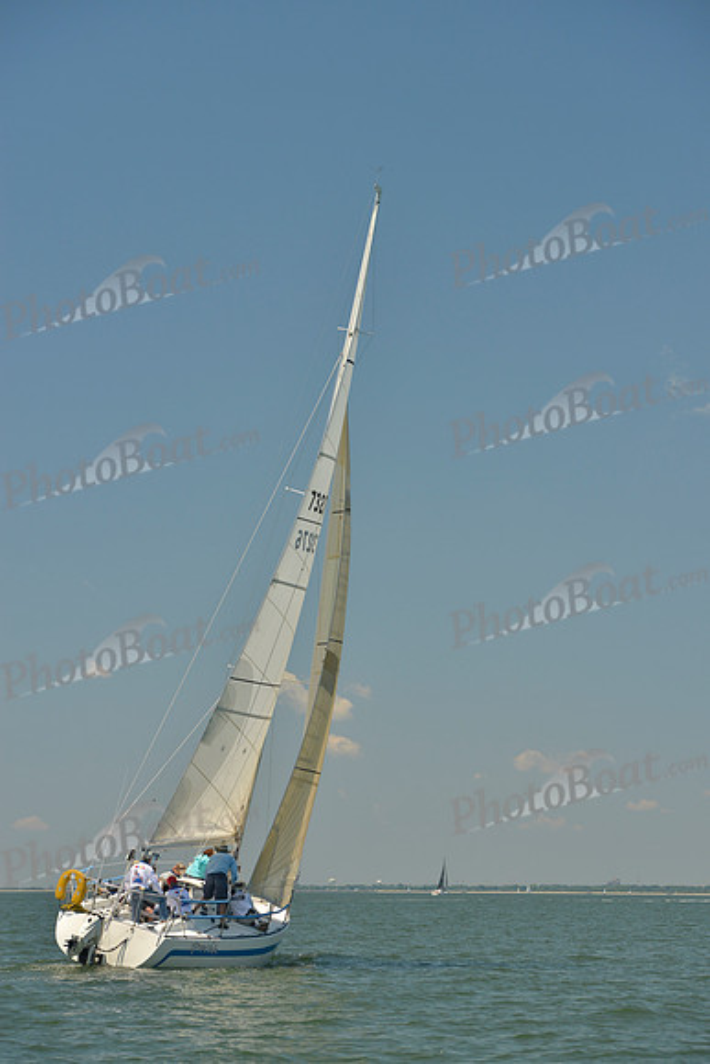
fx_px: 2897
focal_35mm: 98
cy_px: 532
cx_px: 355
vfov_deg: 20.8
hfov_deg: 14.0
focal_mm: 98
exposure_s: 1/640
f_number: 6.3
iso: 200
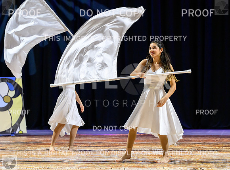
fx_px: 745
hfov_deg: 17.6
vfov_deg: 13.0
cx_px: 124
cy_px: 100
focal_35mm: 113
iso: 4000
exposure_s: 1/1000
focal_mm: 80
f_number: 2.8
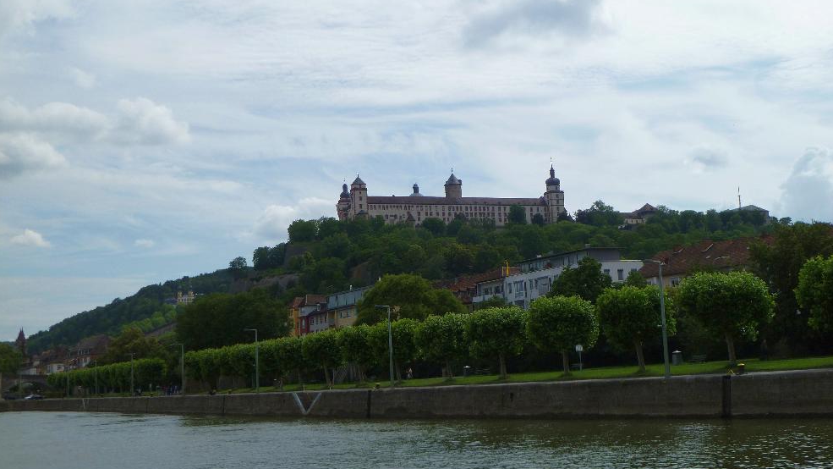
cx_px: 419
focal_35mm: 52
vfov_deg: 23.0
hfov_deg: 39.9
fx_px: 1149
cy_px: 202
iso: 80
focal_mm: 8.4
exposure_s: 1/1000
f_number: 3.8
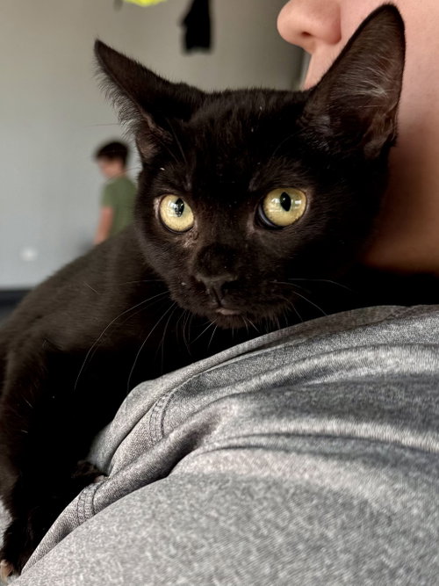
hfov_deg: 56.8
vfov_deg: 71.6
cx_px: 220
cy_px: 293
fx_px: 406
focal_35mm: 24
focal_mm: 6.76
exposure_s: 1/255
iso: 64
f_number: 1.78
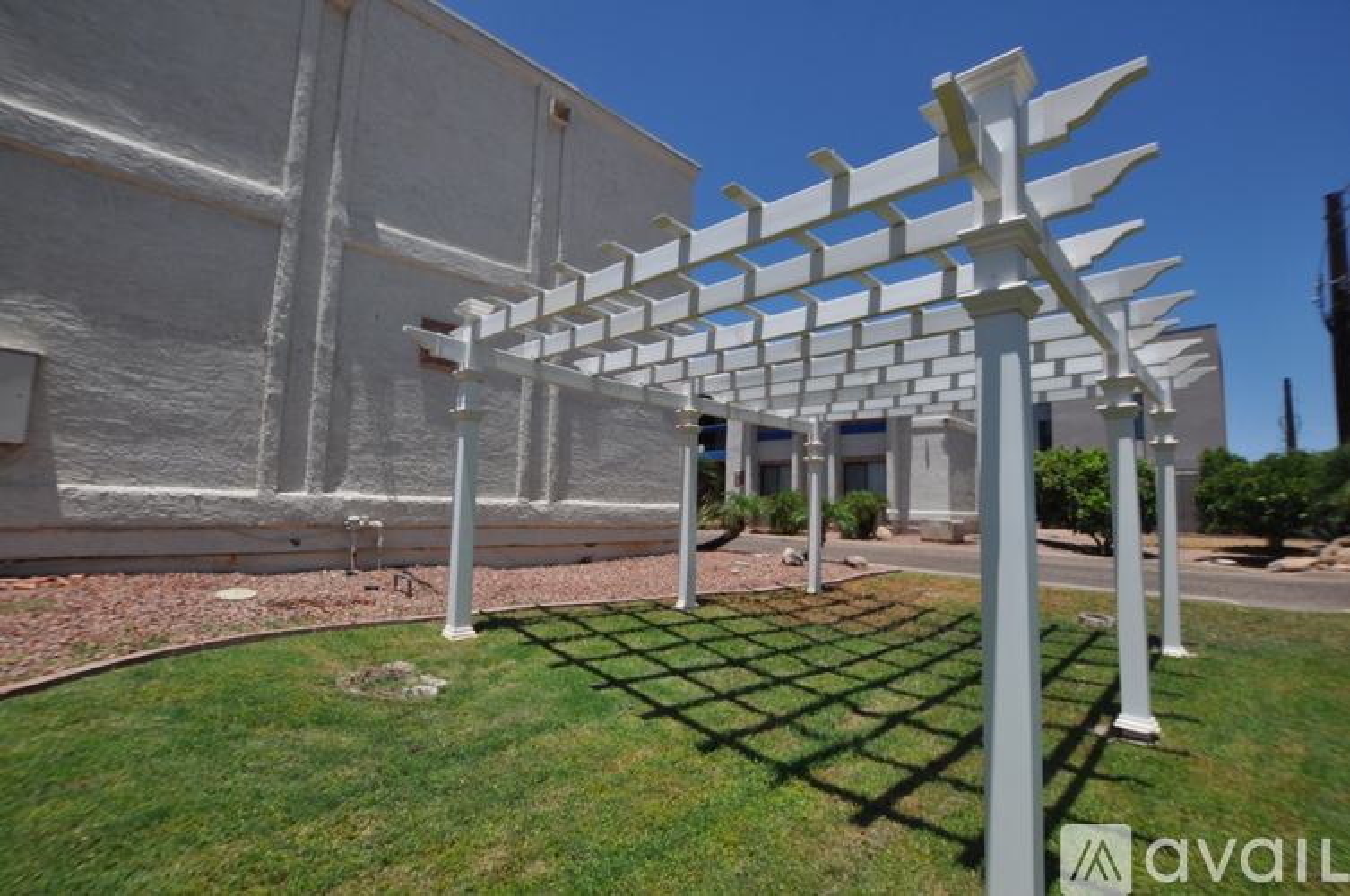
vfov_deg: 77.2
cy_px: 448
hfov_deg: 100.5
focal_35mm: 15
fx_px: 562
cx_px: 675
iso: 200
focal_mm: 10
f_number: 10
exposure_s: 1/400
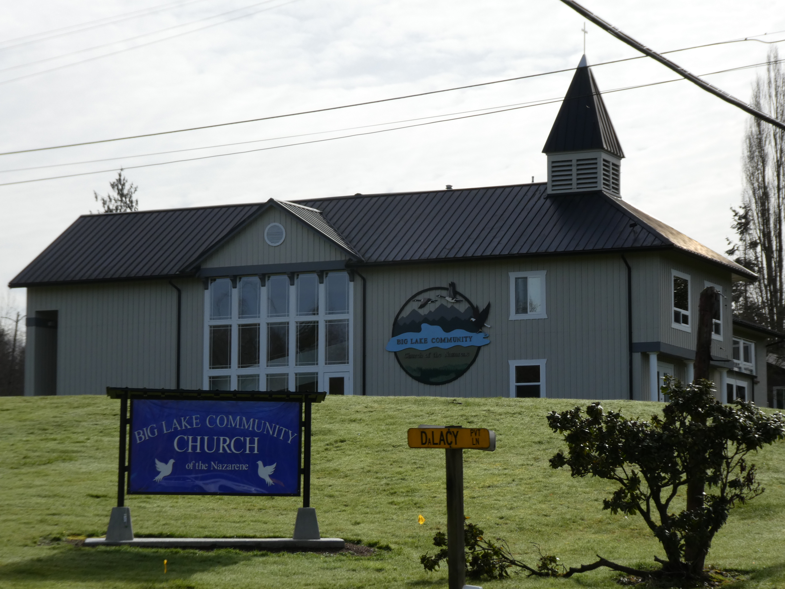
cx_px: 392
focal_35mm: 98
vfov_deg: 15.1
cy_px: 294
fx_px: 2222
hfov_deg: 20.0
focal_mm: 17.5
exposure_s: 1/500
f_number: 5
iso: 80
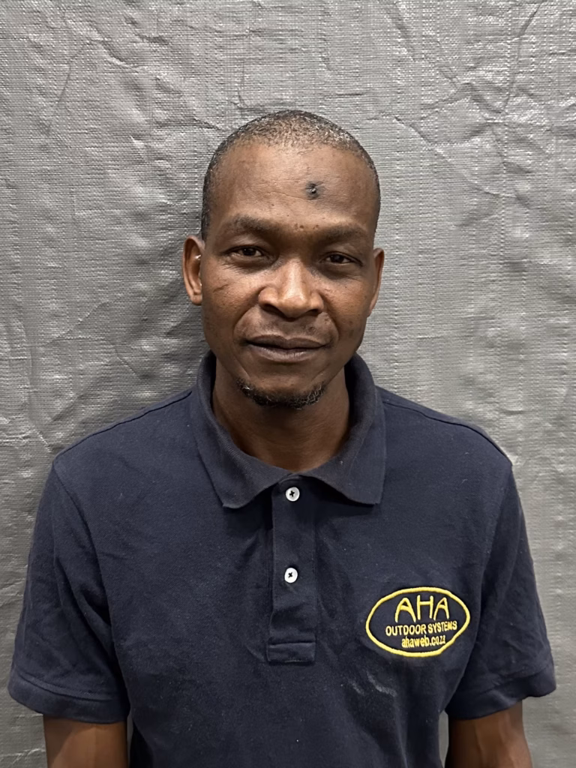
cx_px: 288
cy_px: 384
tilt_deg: -9.5
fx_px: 532
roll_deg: -1.5
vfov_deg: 71.6
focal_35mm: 24
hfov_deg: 56.8
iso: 1000
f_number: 1.78
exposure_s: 1/57
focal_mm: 6.86
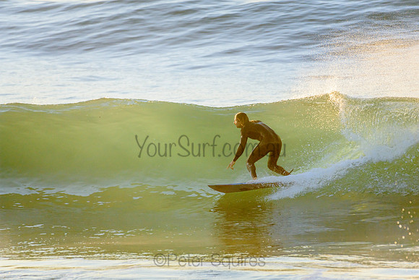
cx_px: 210
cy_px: 140
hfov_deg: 2.7
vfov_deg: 1.8
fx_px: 8733
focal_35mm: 750
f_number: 5.6
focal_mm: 500
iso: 400
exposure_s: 1/1250
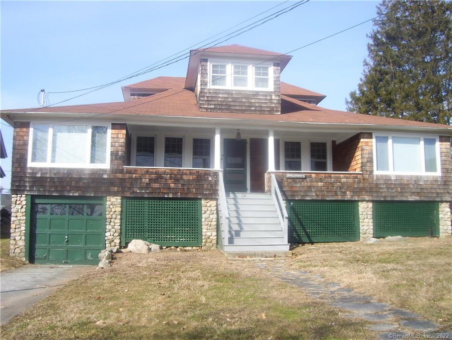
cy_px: 170
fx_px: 471
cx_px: 226
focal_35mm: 36
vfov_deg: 39.7
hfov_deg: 51.3
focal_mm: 6
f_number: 4.8
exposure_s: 1/400
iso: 80
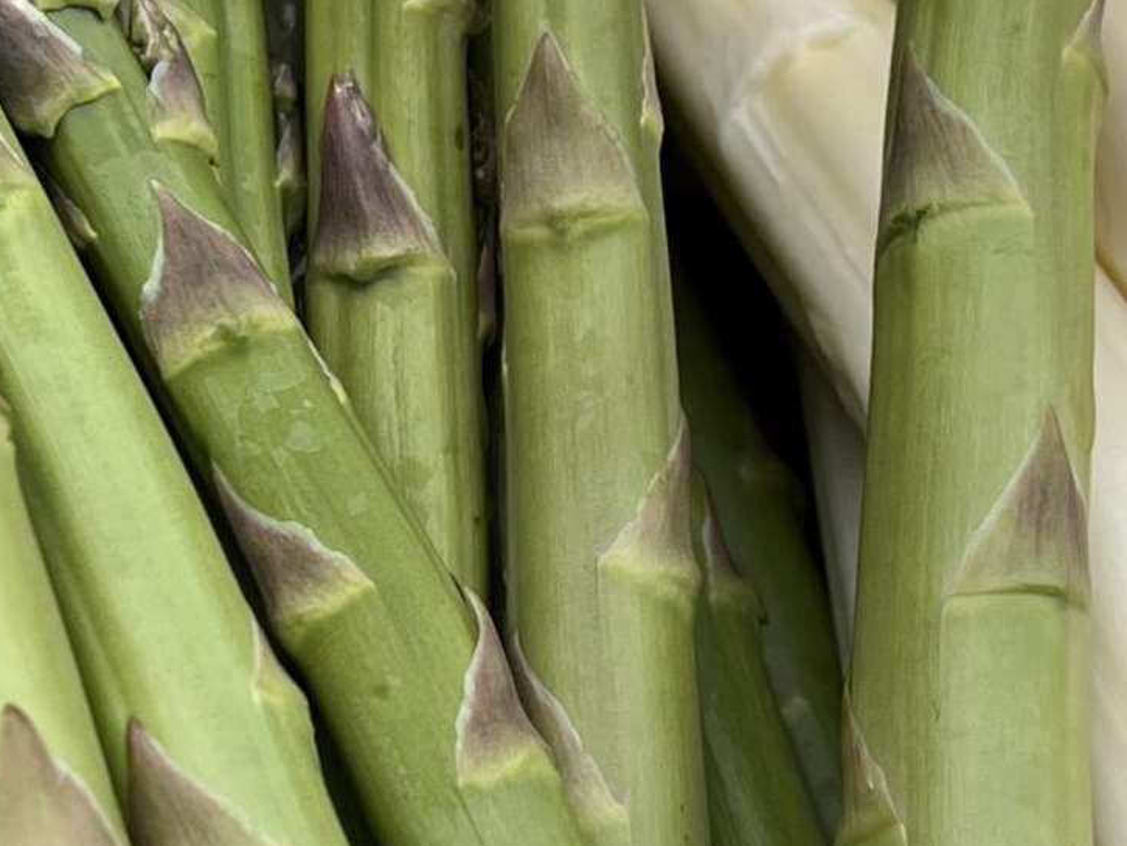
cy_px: 321
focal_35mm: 110
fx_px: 3582
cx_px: 630
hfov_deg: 17.9
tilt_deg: -30.5
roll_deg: +0.1
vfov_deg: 13.5
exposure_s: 1/1309
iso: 50
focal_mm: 5.1
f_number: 1.6
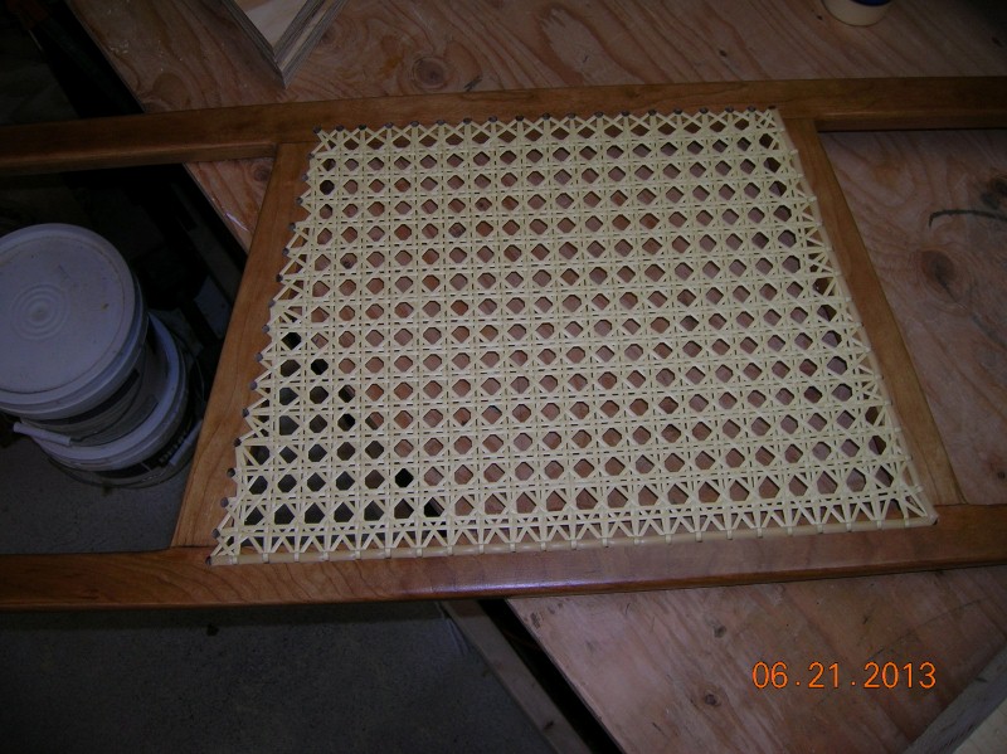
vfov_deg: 41.8
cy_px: 377
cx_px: 504
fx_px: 988
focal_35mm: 34
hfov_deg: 54.0
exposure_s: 1/60.1
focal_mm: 5.7
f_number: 2.9
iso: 50
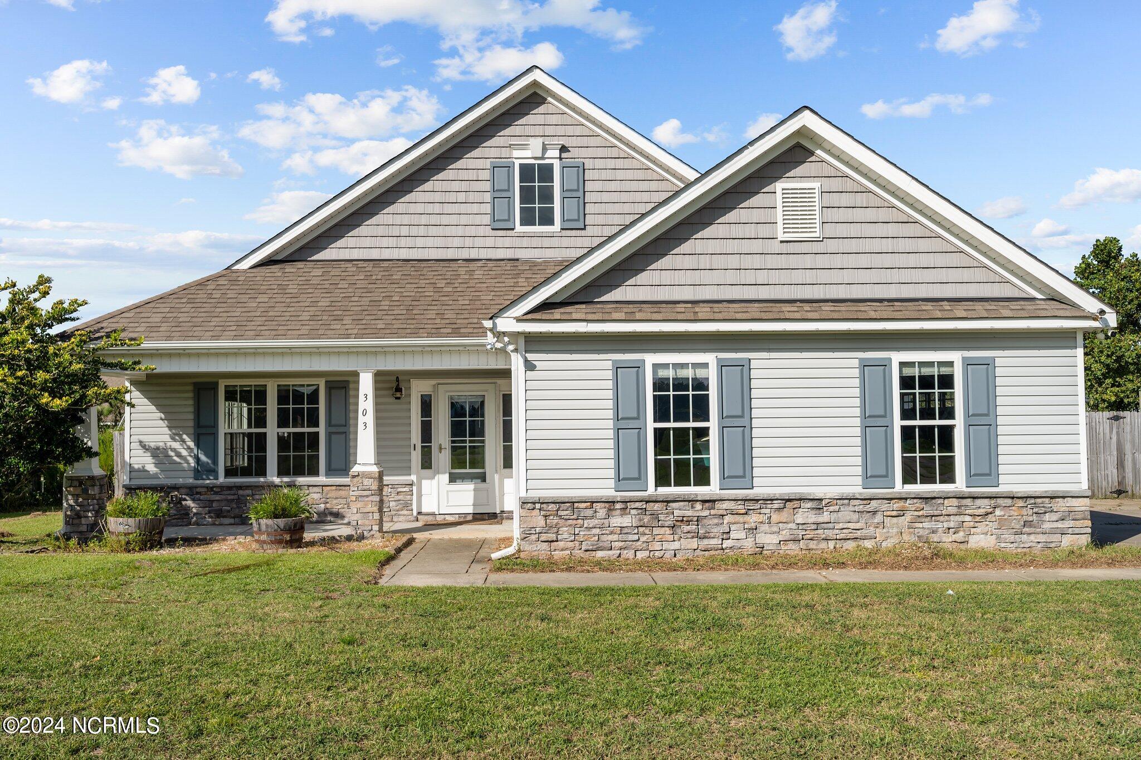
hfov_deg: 61.9
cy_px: 380
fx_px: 951
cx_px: 570
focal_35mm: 30
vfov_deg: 43.6
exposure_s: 1/400
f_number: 7.1
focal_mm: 30
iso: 64
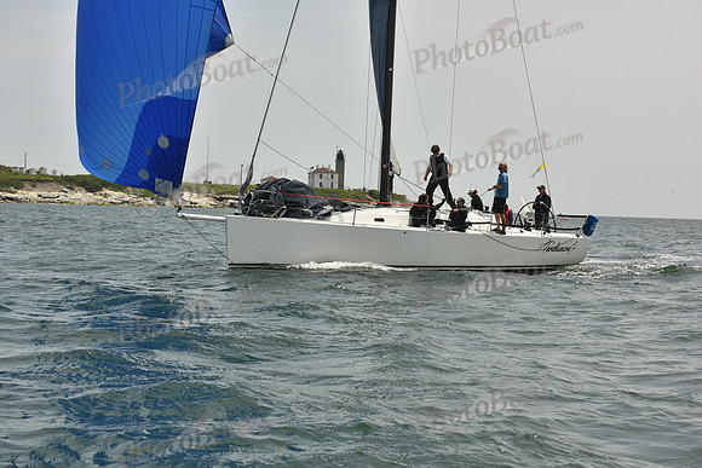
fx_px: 1365
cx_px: 351
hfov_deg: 28.8
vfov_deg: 19.5
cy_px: 234
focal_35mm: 70
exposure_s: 1/1600
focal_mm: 70
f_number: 10
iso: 400
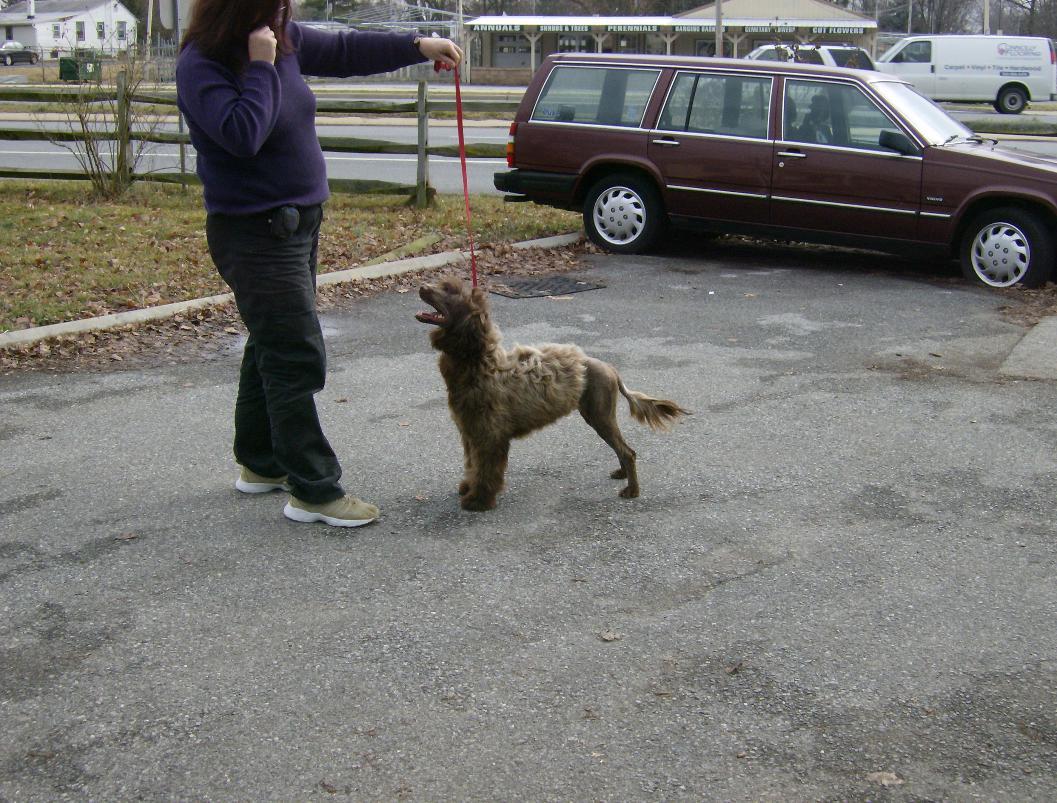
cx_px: 528
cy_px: 402
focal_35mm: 46
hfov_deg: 41.1
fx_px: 1411
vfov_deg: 31.8
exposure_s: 1/247
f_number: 5.1
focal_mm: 7.7
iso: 100
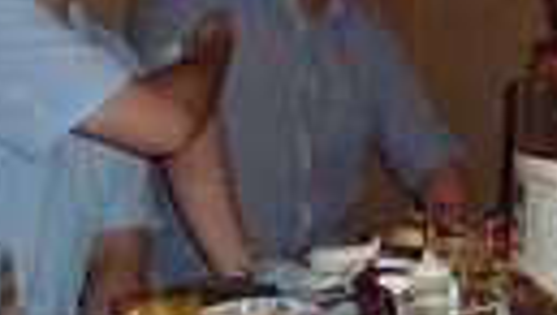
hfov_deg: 26.7
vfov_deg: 15.7
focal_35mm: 77
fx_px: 1139
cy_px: 242
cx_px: 477
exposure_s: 1/30
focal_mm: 4.1
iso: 100
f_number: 3.3
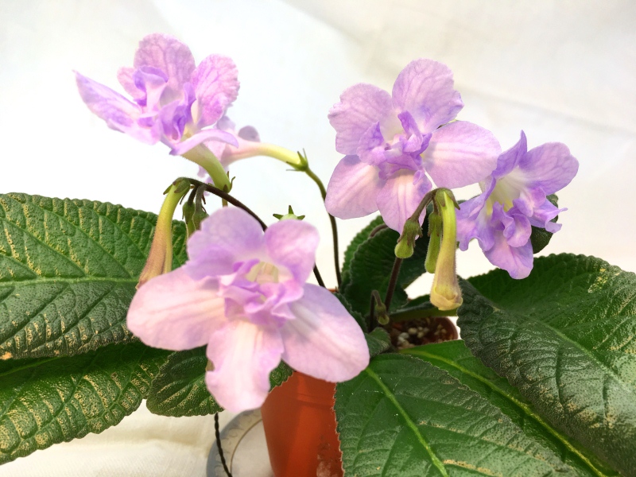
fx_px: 533
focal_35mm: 29
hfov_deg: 61.7
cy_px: 238
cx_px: 318
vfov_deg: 48.2
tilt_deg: -13.0
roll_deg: -1.8
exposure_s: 1/100
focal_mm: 4.15
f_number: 2.2
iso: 32
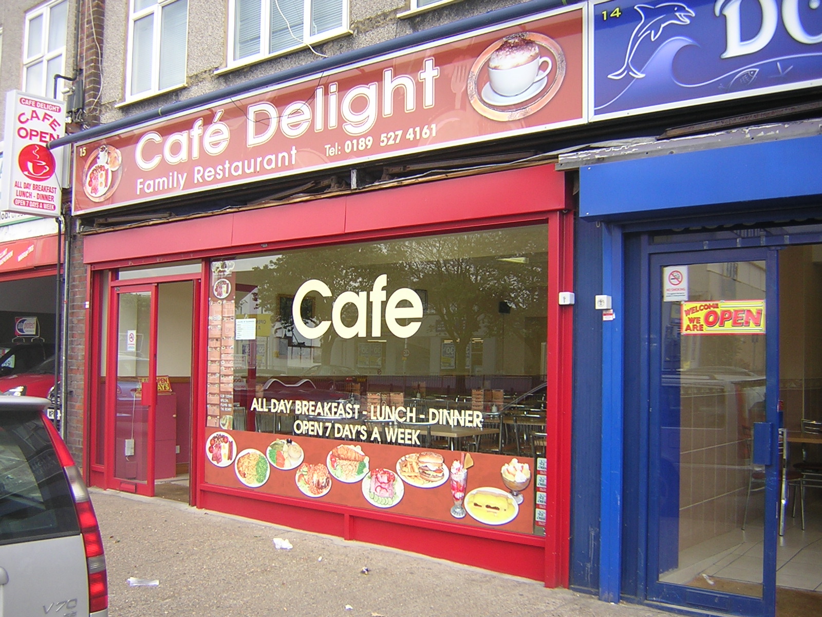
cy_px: 308
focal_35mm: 36
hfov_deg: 51.4
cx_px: 411
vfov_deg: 39.7
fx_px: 855
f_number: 2.6
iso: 100
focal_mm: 4.7
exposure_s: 1/224
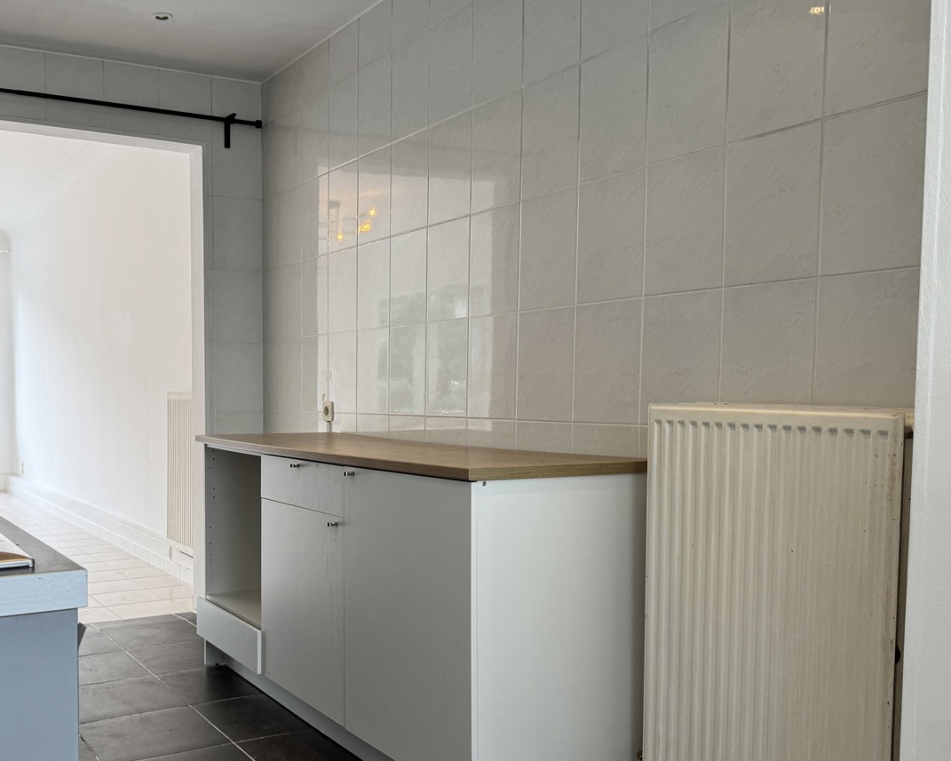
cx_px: 304
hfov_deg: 50.4
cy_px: 460
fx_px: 985
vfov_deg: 42.0
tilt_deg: -4.6
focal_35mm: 35
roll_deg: +0.8
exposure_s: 1/100
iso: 80
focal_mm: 6.76
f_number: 1.78
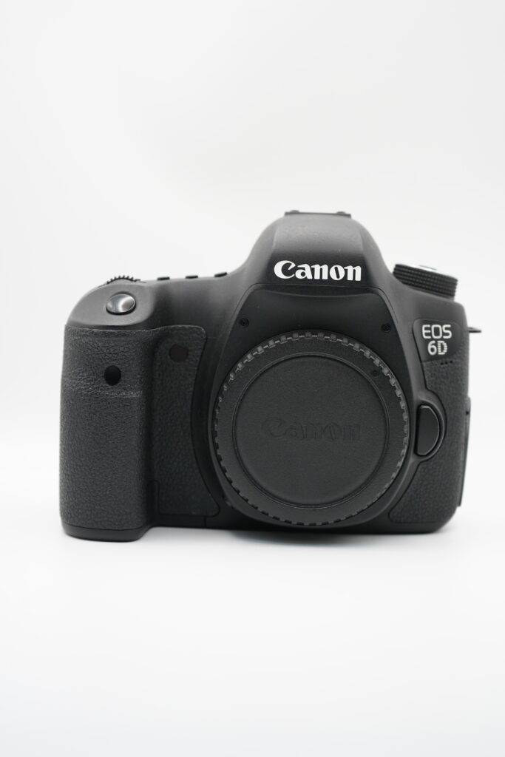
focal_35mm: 54
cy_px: 378
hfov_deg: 25.1
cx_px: 252
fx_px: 1136
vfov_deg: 36.9
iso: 2000
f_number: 5.6
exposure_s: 1/250
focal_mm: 54
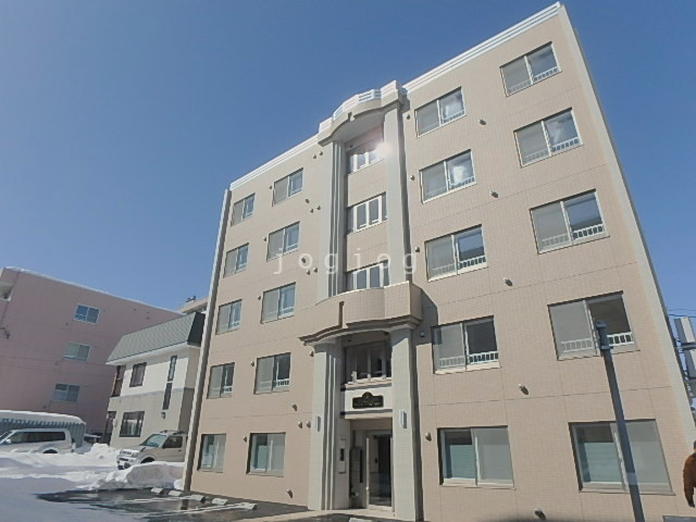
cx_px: 348
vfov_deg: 63.4
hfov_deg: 79.0
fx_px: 422
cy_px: 261
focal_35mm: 21
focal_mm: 3.7
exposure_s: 1/1250
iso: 125
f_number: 6
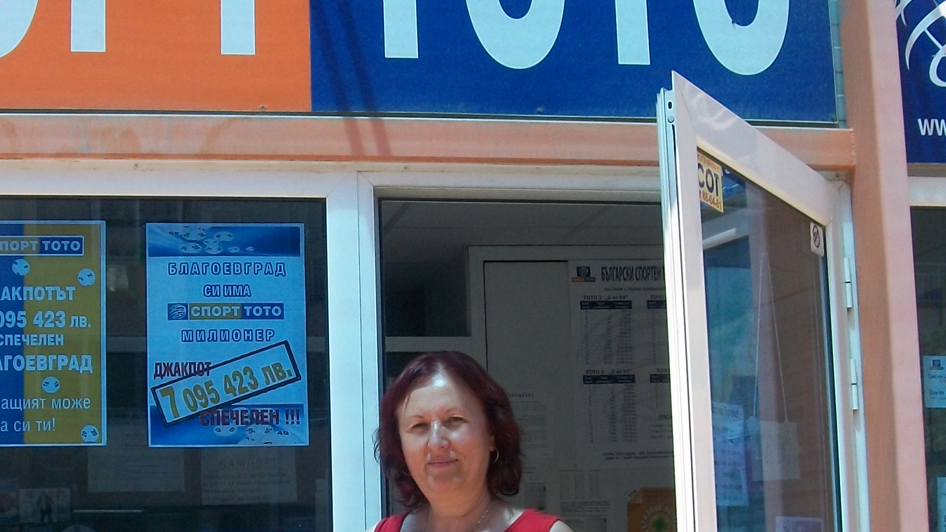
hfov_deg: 32.1
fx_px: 1631
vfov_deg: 18.4
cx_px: 320
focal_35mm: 65
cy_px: 417
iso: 80
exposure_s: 1/320
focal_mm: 6
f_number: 4.8
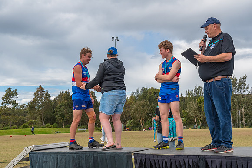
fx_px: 357
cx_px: 126
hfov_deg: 38.9
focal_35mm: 51
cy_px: 84
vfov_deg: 26.5
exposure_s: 1/1000
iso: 400
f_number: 8
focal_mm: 34
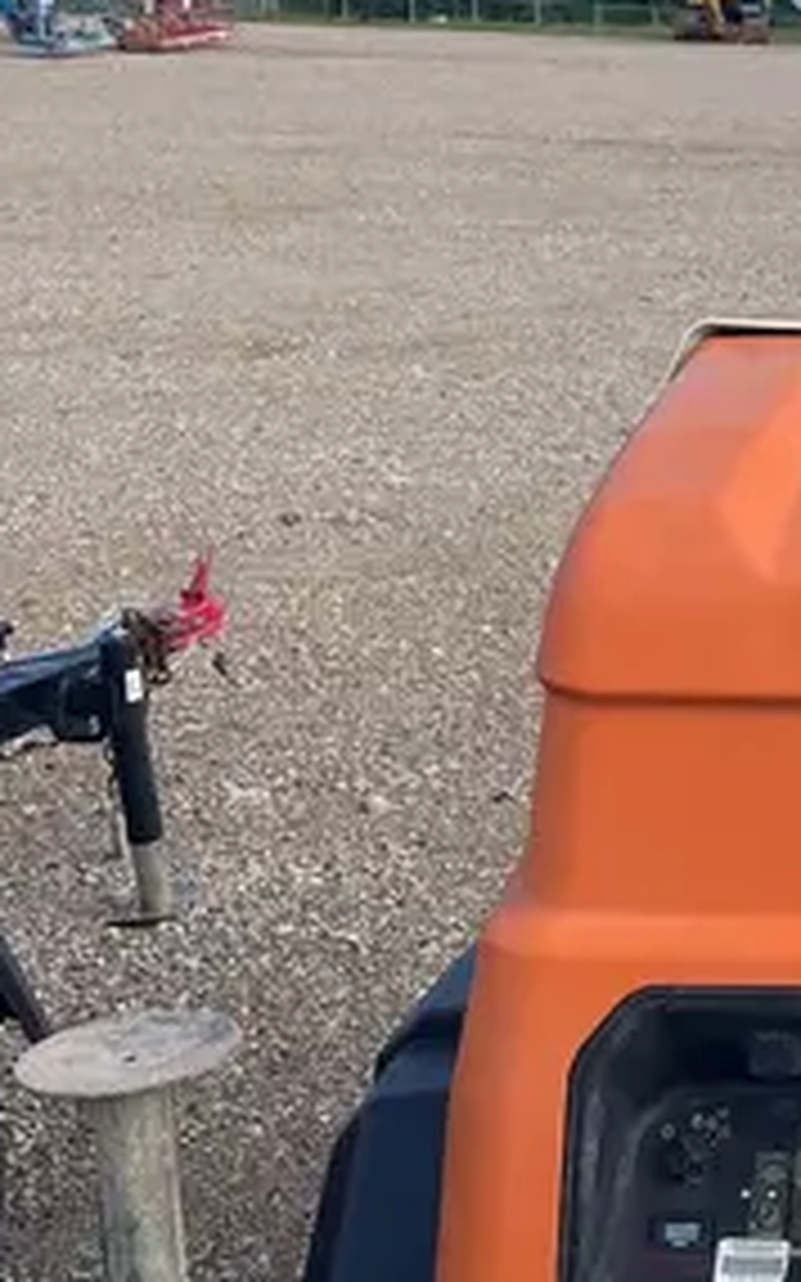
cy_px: 394
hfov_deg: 16.7
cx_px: 1202
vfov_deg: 28.7
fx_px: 2481
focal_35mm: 71
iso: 50
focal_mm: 5.1
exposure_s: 1/1175
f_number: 1.6
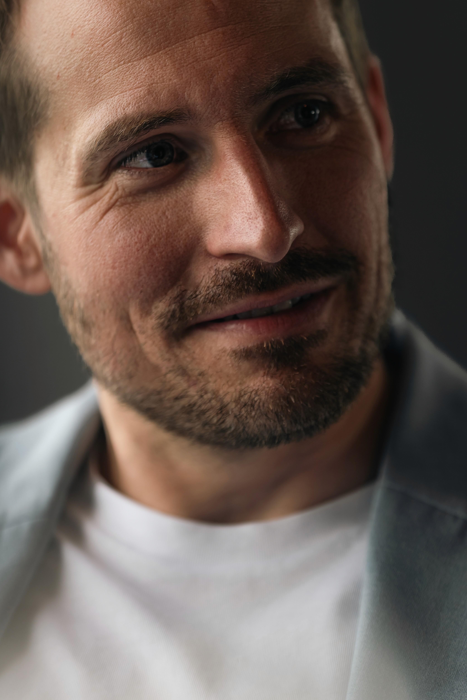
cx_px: 198
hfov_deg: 6.2
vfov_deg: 9.3
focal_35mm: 221
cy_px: 324
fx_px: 4300
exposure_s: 1/100
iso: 80
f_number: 1.8
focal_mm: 135
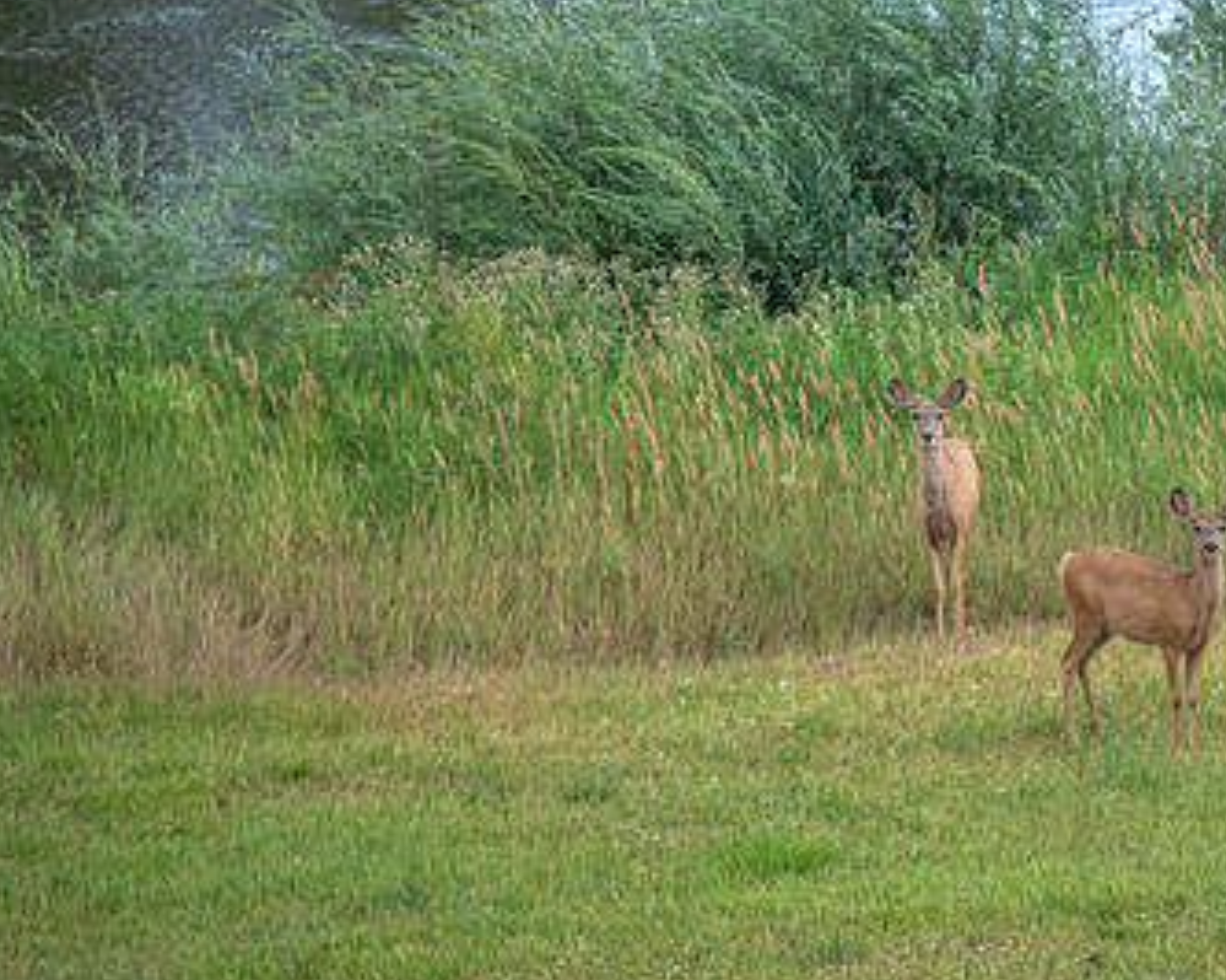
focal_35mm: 981
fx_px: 35575
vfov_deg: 1.6
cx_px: 965
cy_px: 297
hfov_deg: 2.0
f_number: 6.3
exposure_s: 1/1000
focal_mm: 600
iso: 400
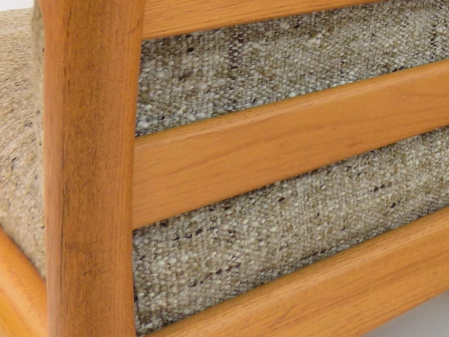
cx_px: 566
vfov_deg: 22.2
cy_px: -41
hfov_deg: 26.9
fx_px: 804
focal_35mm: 62
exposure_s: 1/30
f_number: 3.1
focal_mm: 4
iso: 100
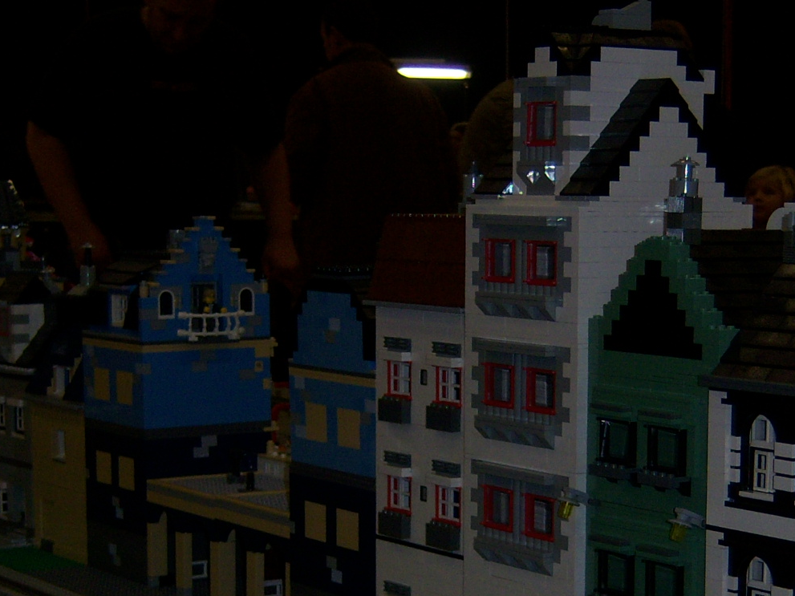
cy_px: 513
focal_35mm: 93
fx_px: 2136
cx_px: 490
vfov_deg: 15.7
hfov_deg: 21.1
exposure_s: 1/60
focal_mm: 7.5
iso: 80
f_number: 2.8
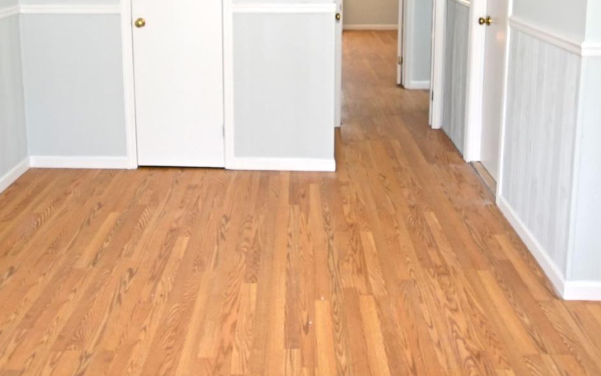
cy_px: 14
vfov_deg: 35.3
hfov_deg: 58.1
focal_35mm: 33
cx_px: 285
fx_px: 540
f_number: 5
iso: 200
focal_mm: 10
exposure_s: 1/100
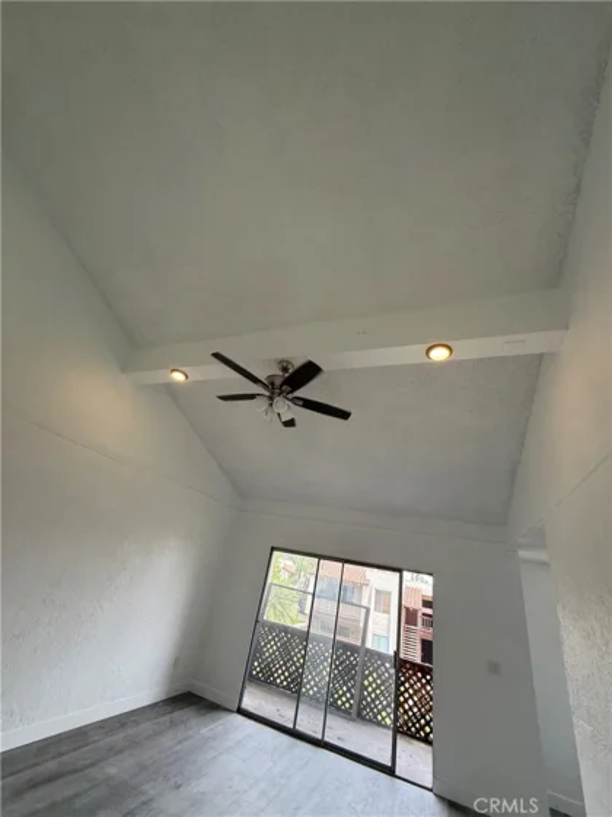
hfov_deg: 85.7
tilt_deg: +26.9
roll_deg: -11.9
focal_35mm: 14
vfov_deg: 102.1
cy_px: 408
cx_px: 306
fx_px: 330
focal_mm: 2.22
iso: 64
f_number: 2.2
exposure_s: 1/143
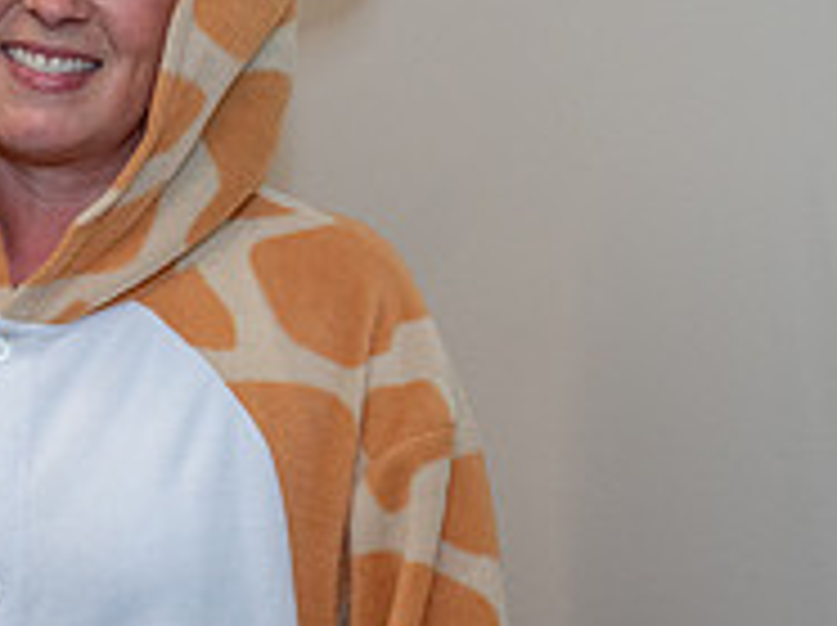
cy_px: 358
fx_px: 2970
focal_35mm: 123
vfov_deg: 12.0
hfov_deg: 15.3
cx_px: -234
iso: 2500
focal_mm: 41
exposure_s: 1/160
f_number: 4
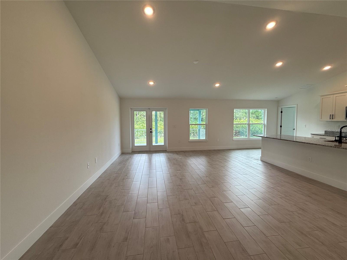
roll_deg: -0.5
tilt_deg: -2.8
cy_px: 130
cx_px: 174
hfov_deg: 102.1
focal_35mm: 14
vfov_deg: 85.7
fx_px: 140
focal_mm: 2.22
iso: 64
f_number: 2.2
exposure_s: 1/120
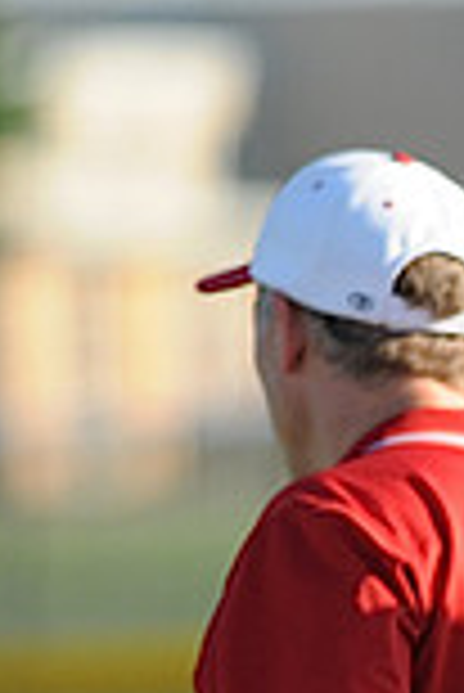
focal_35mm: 1693
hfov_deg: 0.8
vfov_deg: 1.2
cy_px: 817
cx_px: 1176
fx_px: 32655
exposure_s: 1/800
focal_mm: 300
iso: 200
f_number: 4
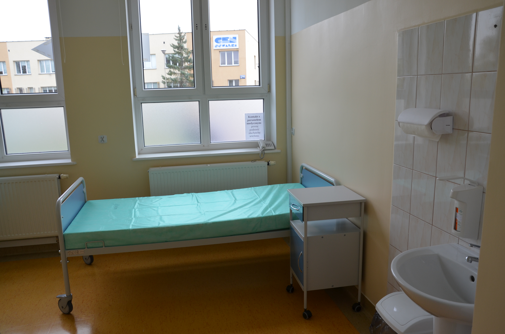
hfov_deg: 67.5
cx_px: 252
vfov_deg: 47.7
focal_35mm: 27
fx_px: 378
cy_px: 167
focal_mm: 18
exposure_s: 1/125
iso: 280
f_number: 5.6
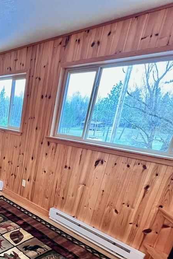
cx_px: -2
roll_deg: -5.1
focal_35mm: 26
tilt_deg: -20.2
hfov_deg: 42.5
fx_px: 187
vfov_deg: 66.3
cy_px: 185
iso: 640
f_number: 1.8
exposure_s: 1/60
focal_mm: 1.57
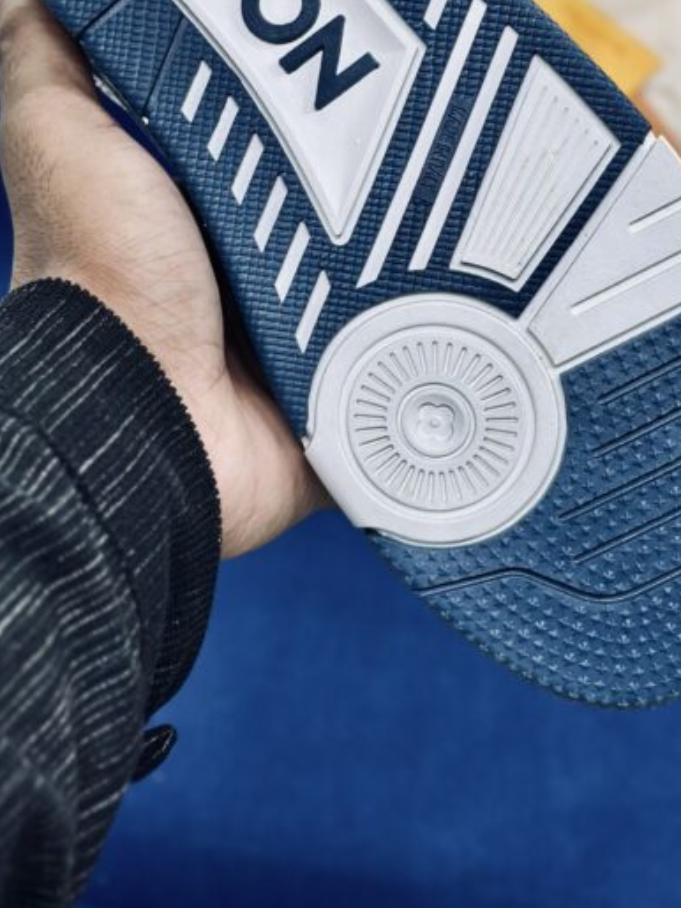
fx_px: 2283
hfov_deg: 16.9
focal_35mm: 87
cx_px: 429
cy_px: 239
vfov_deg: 22.3
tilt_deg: -54.9
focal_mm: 6.86
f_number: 1.78
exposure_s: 1/100
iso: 80
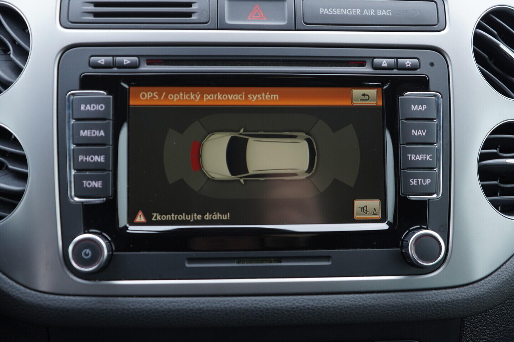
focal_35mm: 36
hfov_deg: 53.1
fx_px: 514
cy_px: 171
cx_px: 257
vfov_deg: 36.9
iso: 320
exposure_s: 1/40
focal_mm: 24
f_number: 2.8
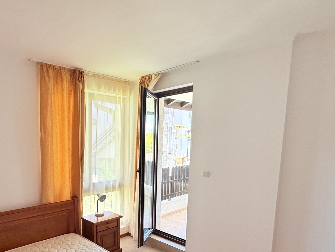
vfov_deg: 55.4
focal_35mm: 24
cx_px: 110
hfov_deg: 69.4
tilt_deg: -6.7
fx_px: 232
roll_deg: -0.2
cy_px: 172
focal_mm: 2.22
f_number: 2.2
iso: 80
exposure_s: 1/99
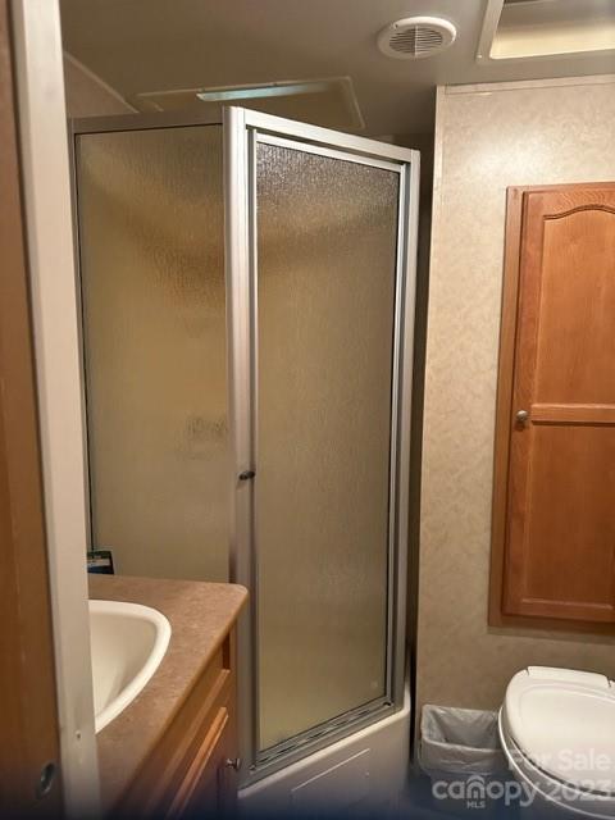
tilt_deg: -6.5
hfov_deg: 56.8
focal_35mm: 24
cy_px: 410
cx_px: 308
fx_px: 569
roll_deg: -0.9
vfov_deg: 71.6
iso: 800
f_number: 1.78
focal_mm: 6.86
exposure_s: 1/60
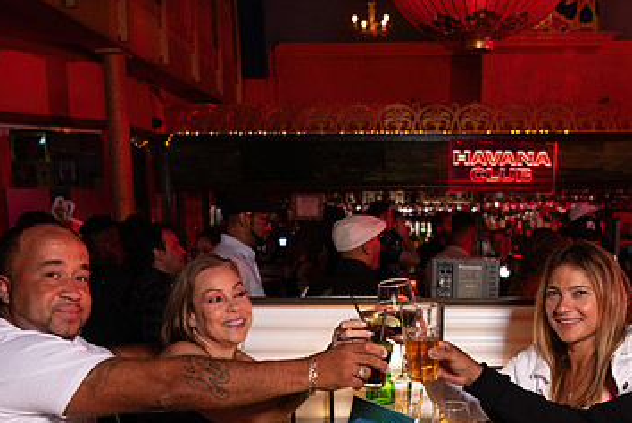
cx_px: 394
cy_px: 373
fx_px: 879
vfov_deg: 26.3
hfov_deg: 39.3
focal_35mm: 50
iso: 800
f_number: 2.8
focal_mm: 28
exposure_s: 1/50
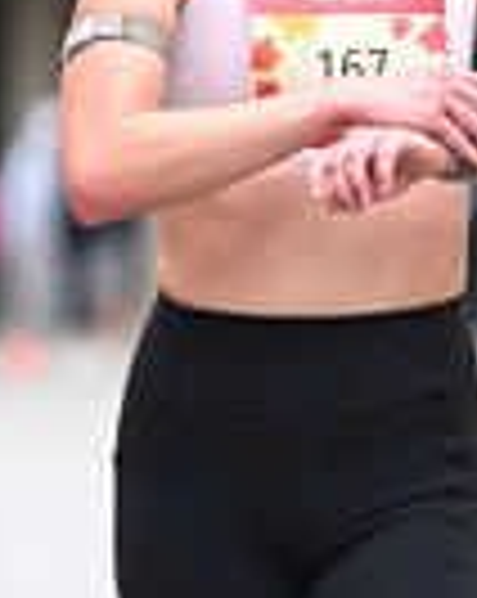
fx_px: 9958
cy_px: 450
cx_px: 299
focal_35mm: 563
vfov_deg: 3.4
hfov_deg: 2.7
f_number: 2.8
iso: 1250
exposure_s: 1/1600
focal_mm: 145
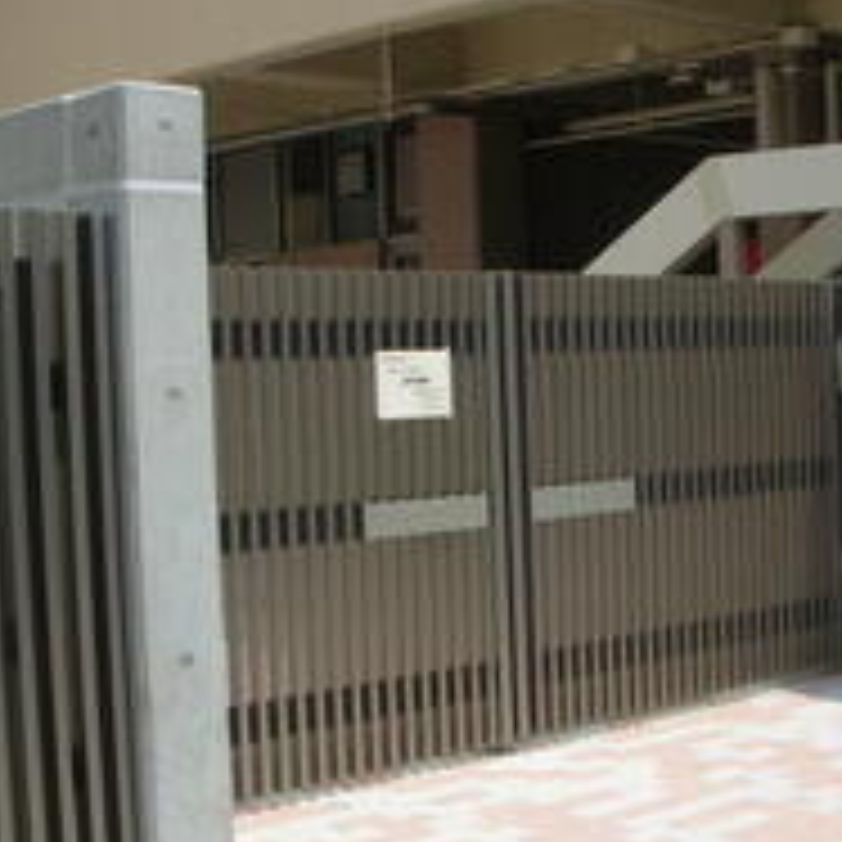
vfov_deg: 26.1
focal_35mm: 66
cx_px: 590
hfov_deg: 25.9
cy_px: 446
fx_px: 1816
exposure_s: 1/348
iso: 50
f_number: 5.6
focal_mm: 5.8
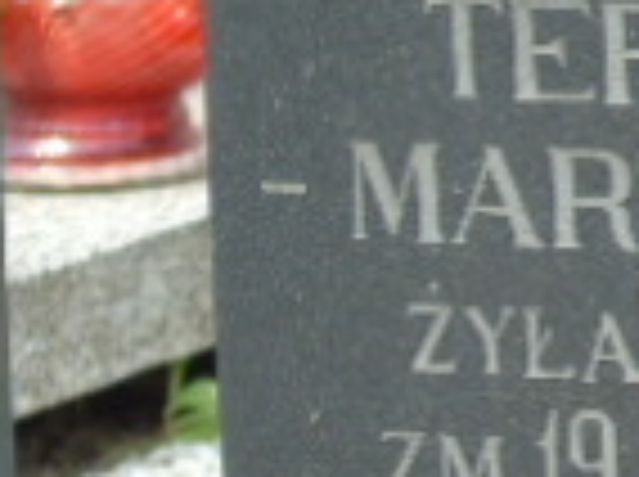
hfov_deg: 3.5
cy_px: 234
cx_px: 1350
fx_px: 10302
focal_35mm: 559
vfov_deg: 2.7
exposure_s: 1/80
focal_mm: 22
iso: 80
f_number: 4.6
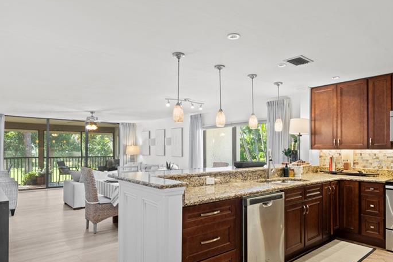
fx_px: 262
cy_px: 143
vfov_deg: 53.0
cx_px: 220
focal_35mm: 24
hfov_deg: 73.5
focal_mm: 16
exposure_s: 1/2.5
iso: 640
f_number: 13
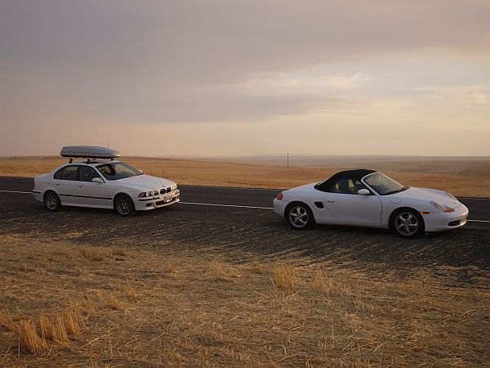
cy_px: 184
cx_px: 245
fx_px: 595
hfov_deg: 44.8
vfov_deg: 34.3
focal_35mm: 42
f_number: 3.3
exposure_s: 1/250
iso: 80
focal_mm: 6.9
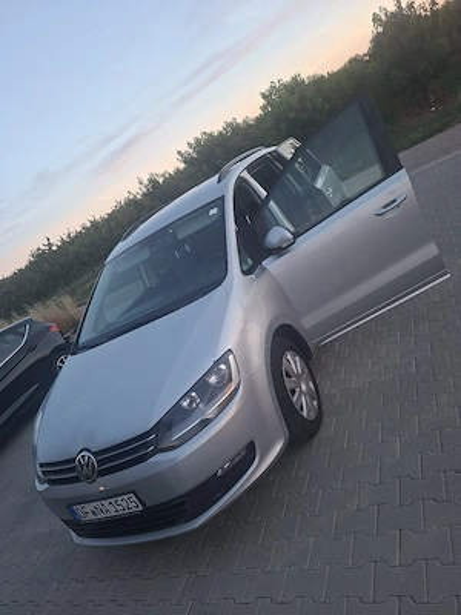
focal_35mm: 23
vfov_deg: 73.9
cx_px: 230
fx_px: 408
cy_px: 308
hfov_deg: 58.9
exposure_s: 1/100
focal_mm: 5.54
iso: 160
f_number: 1.8
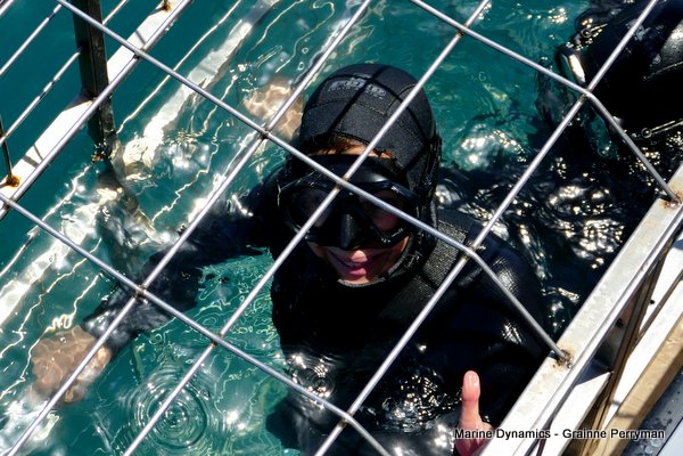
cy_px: 228
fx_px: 1423
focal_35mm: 75
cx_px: 342
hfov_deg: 27.0
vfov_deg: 18.2
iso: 125
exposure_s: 1/1600
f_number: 3.7
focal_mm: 27.23
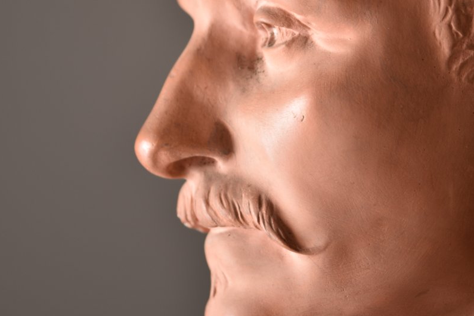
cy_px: 42
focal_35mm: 238
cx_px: 236
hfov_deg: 8.7
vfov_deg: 5.8
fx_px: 3130
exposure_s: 1/2.5
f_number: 3.2
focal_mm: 105
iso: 100
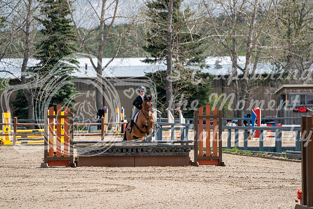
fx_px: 1948
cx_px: 156
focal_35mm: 224
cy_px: 104
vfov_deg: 6.1
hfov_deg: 9.2
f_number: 5.6
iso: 100
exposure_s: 1/400
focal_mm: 224
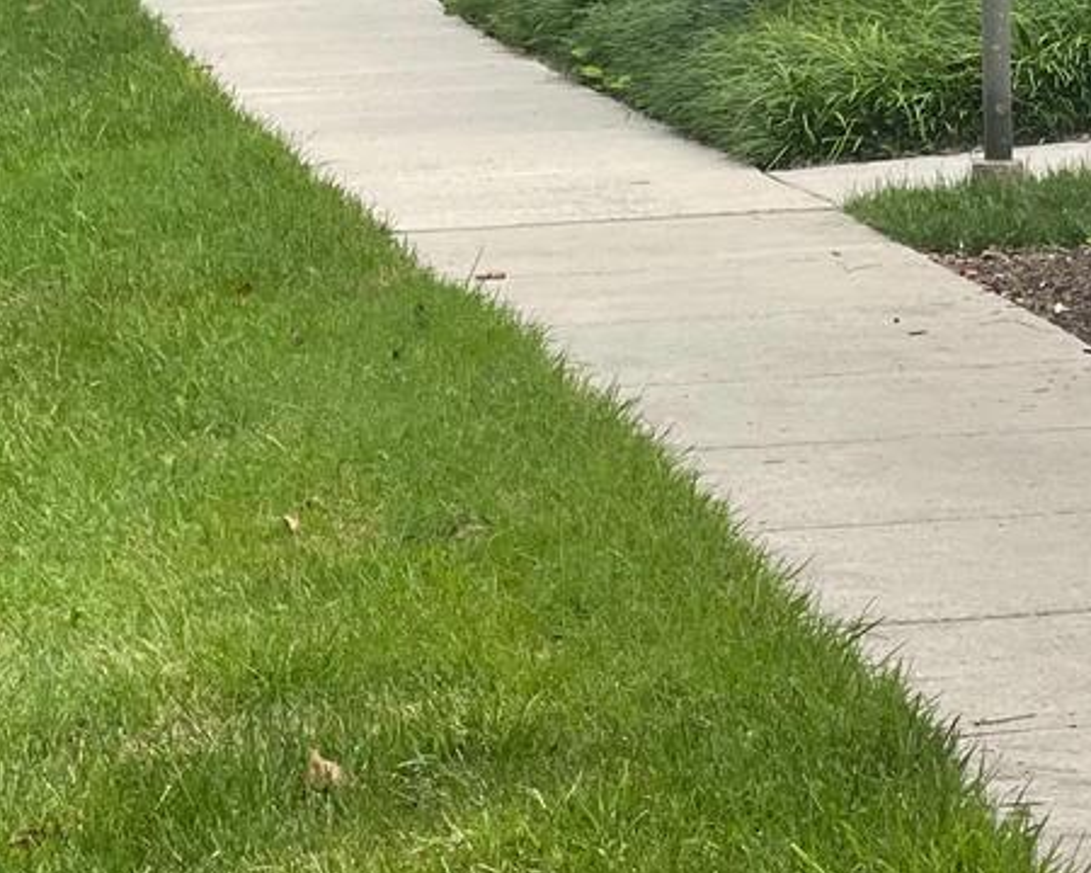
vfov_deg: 7.2
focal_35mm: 213
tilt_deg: -2.2
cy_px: -44
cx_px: 1193
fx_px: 6878
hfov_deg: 9.0
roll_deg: +0.2
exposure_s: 1/215
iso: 20
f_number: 2.2
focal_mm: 7.5
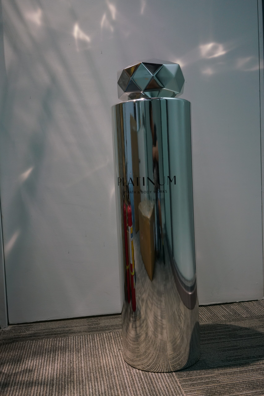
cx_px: 132
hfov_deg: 37.9
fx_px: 385
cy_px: 198
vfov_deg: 54.4
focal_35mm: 35
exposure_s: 1/125
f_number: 5.6
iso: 1250
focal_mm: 35
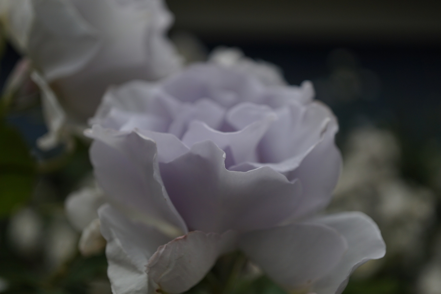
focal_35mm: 45
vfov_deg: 29.9
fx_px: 551
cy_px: 147
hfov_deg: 43.6
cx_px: 220
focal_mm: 30
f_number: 3.5
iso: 100
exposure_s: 1/1250
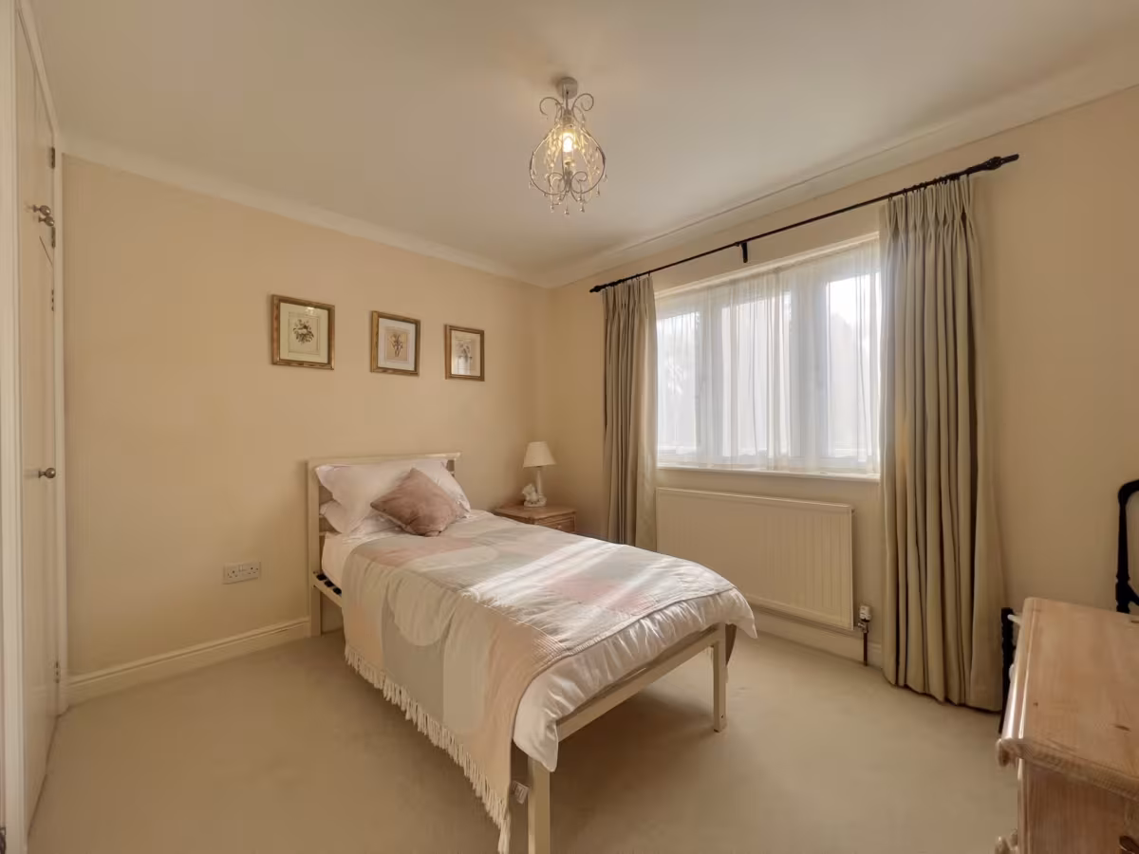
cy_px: 427
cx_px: 570
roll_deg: +0.7
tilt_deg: +0.3
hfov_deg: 106.2
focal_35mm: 13
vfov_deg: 89.9
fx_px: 428
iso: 32
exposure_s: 1/320
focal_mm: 1.57
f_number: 1.8
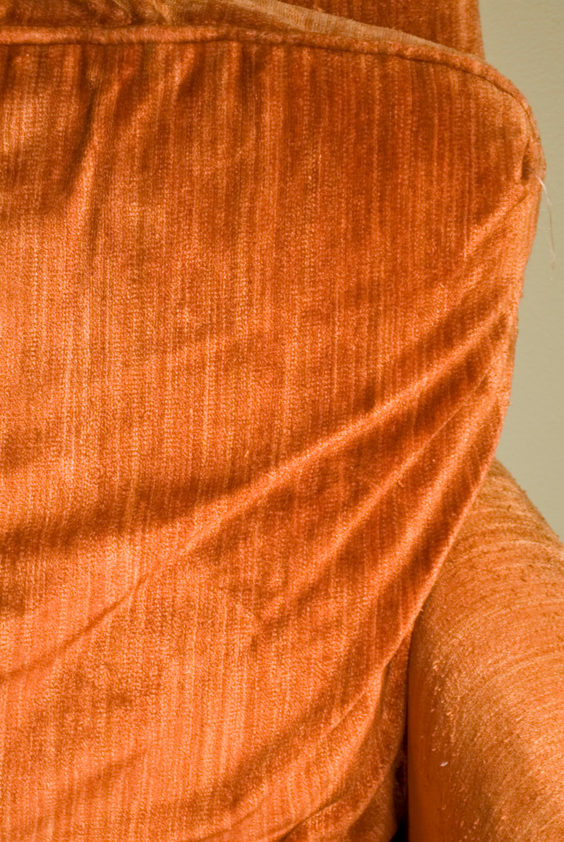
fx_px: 3820
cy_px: 498
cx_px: 147
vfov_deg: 12.6
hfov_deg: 8.4
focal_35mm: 163
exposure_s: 1/4
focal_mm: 52
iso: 100
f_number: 5.6
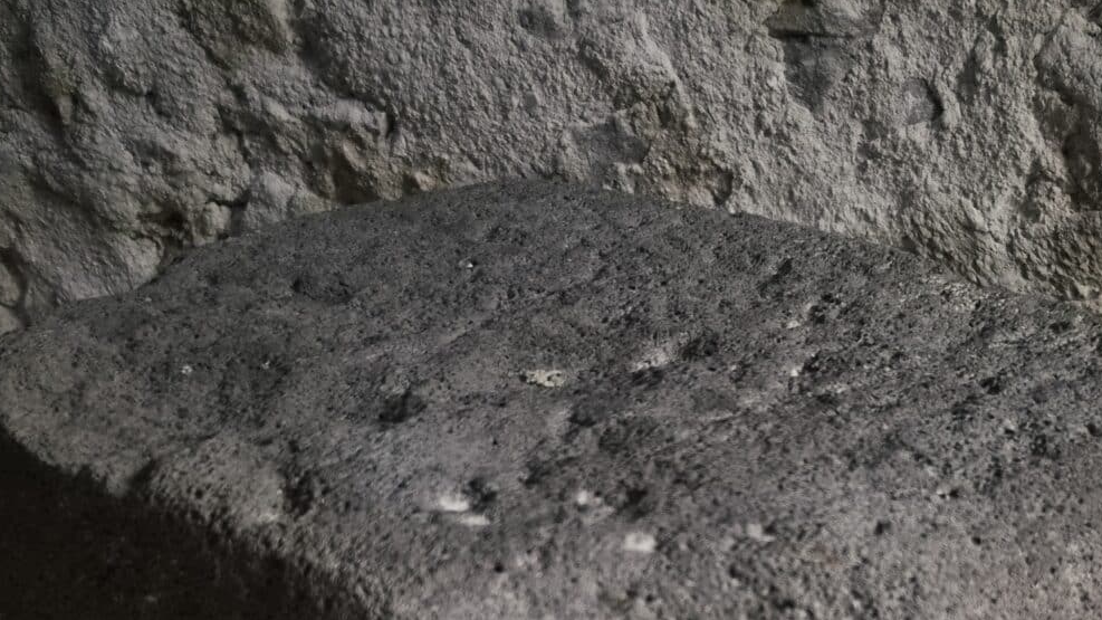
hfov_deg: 39.7
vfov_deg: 21.3
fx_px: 1519
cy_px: 765
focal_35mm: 52
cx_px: 652
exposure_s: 1/100
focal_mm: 5.4
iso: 1600
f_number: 1.8
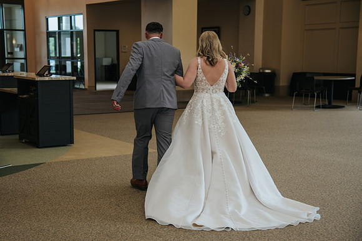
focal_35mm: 62
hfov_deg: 32.4
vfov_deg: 21.9
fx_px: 623
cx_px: 166
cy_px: 125
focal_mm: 55
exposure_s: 1/200
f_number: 4
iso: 720
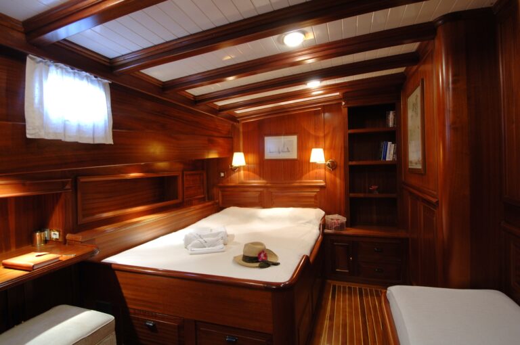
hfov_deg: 90.1
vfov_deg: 67.2
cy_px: 172
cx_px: 260
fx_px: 260
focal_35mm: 18
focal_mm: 12
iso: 200
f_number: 6.7
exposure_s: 1
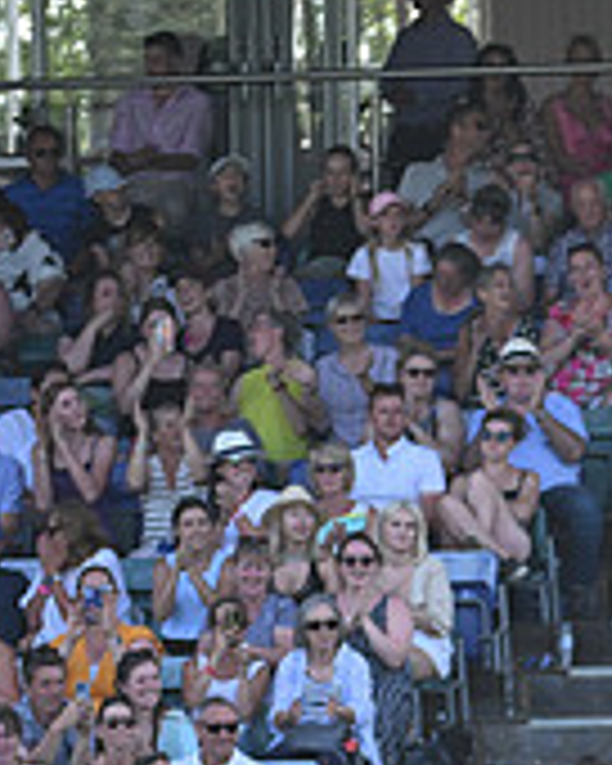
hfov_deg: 2.2
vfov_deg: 2.7
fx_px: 15962
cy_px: 767
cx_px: 1278
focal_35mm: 705
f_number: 4.5
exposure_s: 1/1250
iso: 900
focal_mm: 220
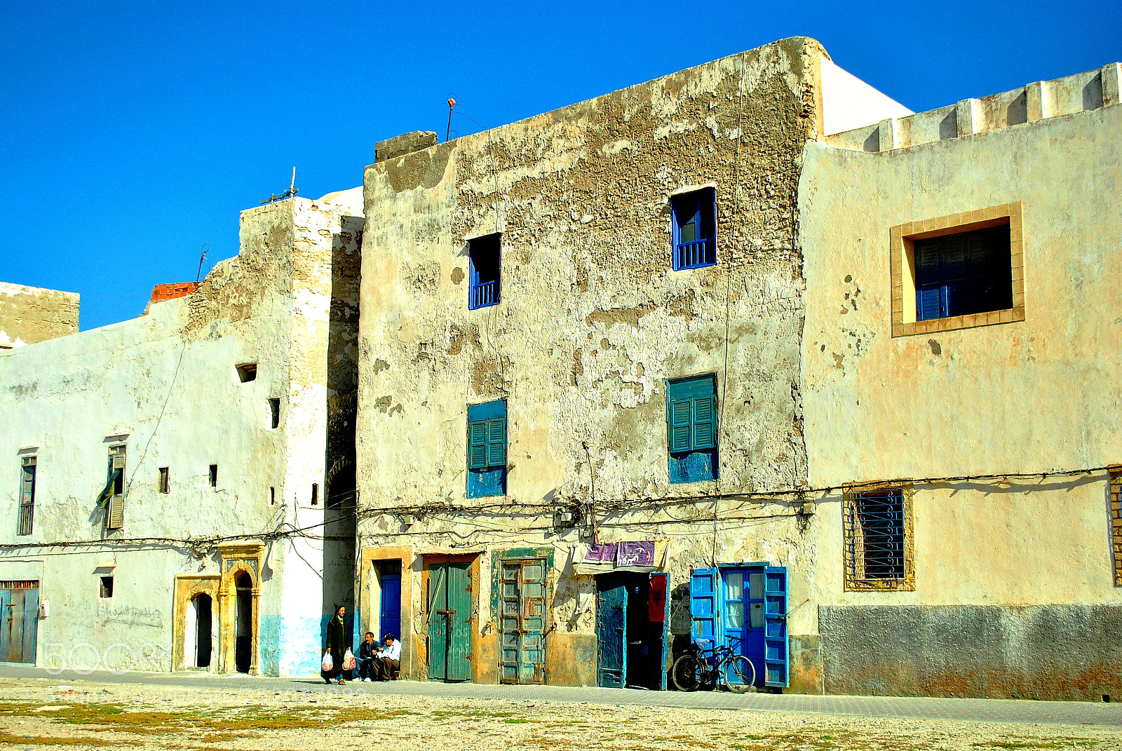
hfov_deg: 41.1
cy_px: 376
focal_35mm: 48
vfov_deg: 28.2
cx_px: 561
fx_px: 1498
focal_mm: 32
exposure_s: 1/3200
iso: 400
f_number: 4.8
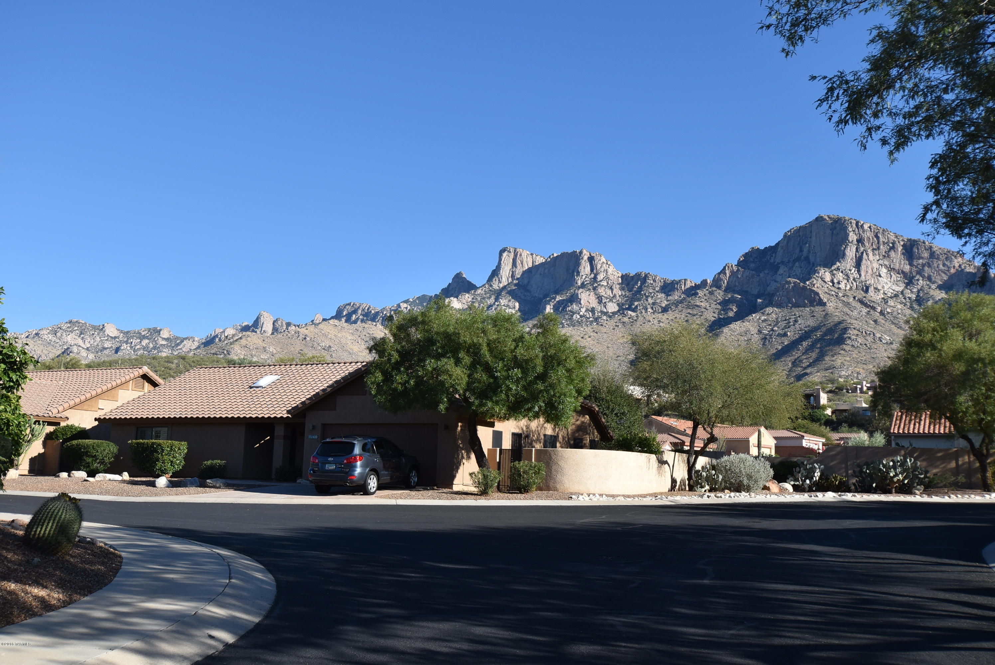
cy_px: 332
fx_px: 913
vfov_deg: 40.0
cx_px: 498
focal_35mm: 33
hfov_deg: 57.2
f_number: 9
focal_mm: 22
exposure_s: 1/320
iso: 200
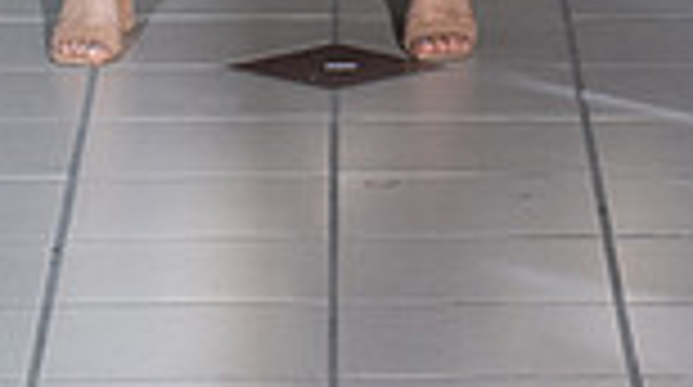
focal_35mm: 322
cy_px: -598
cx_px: 320
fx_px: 5907
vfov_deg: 3.7
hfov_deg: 6.7
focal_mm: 105
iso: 1000
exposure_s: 1/160
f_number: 6.3
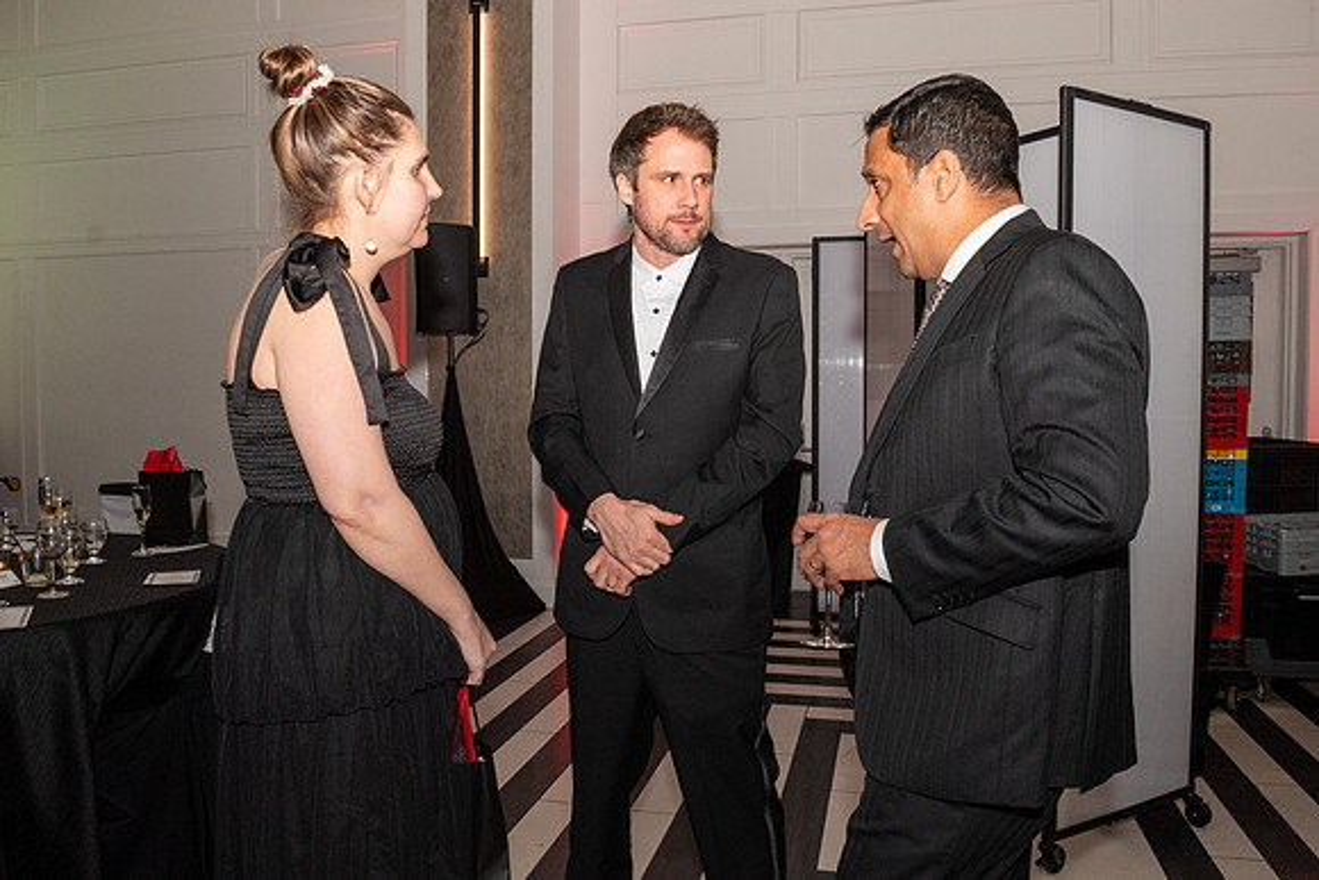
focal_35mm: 27
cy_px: 440
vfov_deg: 48.0
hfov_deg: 67.4
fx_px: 989
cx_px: 660
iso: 2000
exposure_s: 1/60
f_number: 7.1
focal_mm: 18
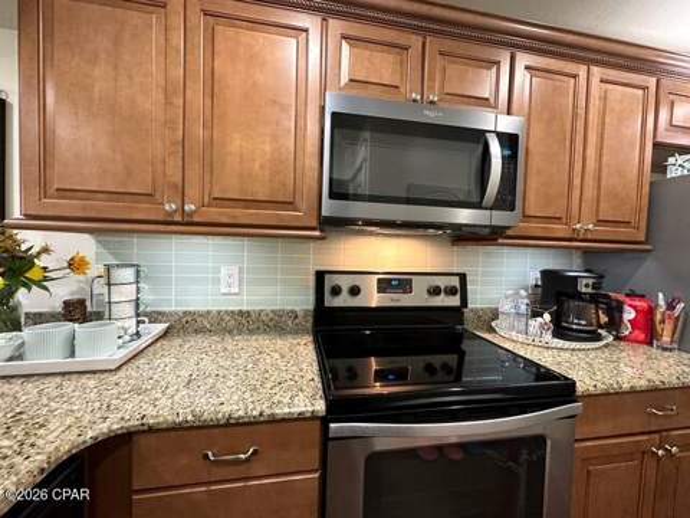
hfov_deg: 102.1
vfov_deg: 85.7
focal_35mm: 14
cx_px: 345
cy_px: 259
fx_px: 279
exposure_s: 1/60
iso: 250
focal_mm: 2.22
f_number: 2.2
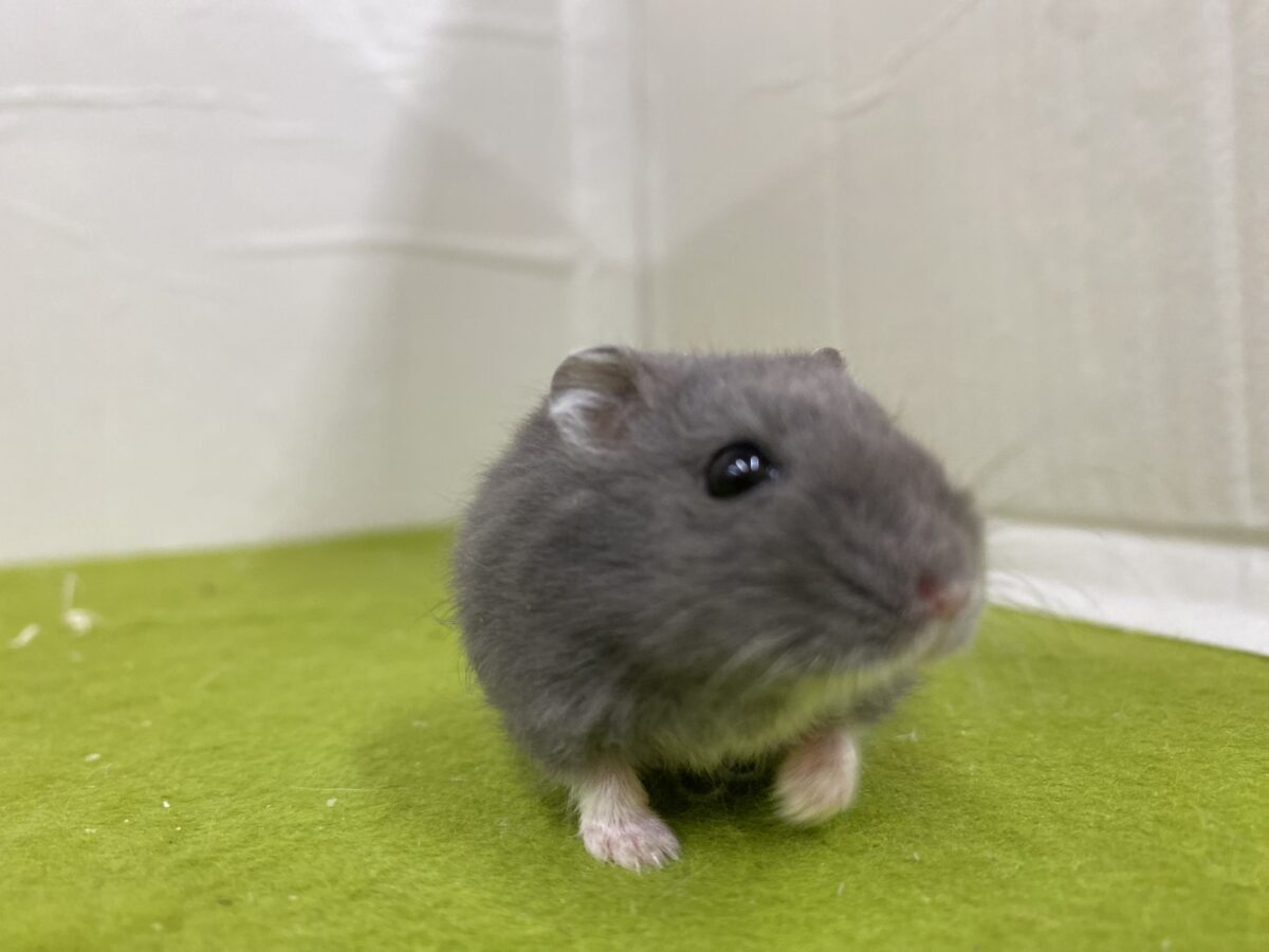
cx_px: 634
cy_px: 476
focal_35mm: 25
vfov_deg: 54.9
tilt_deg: +1.0
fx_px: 916
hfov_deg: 69.4
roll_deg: +2.3
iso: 125
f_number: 1.8
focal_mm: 4.25
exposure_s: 1/100
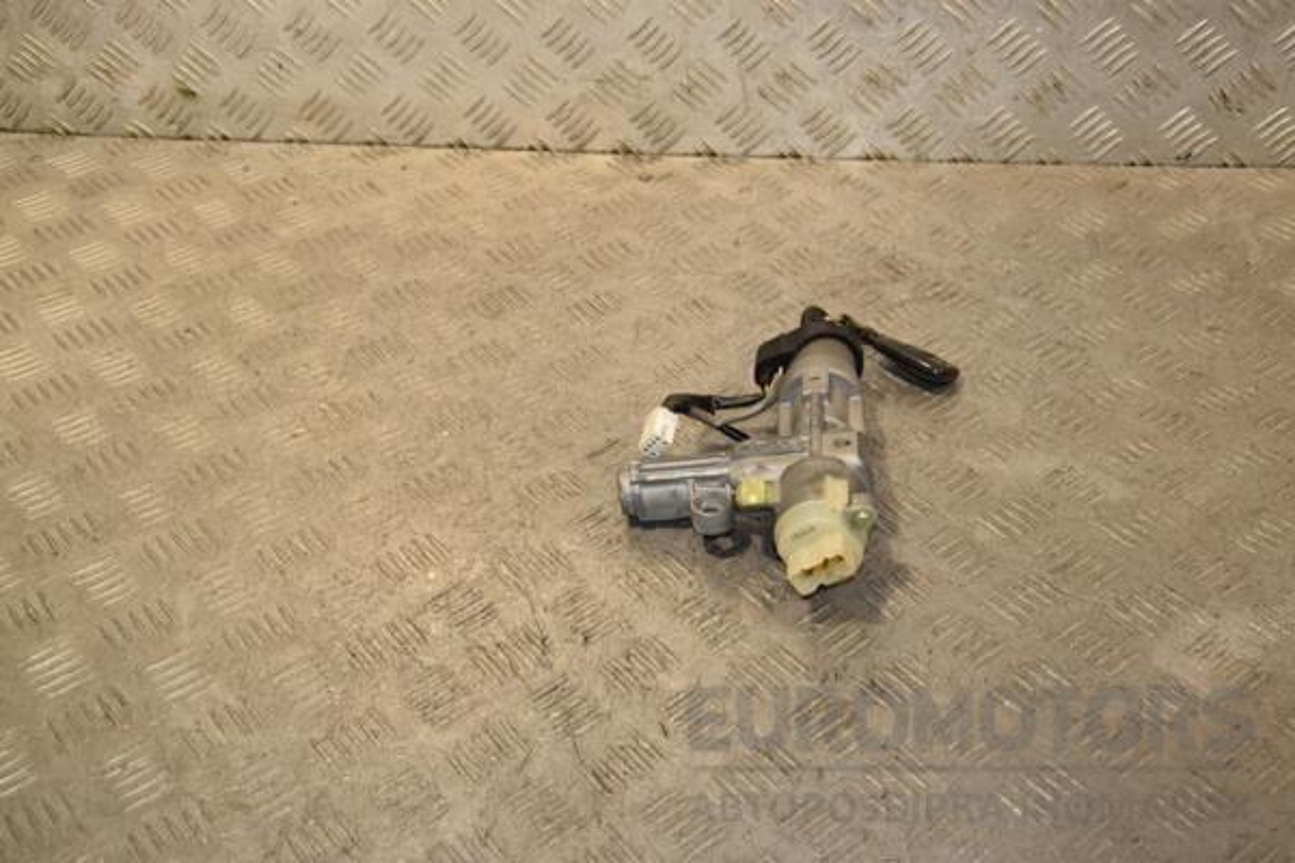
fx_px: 1619
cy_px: 432
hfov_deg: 43.6
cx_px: 648
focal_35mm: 45
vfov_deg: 29.9
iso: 800
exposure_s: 1/200
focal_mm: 30
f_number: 6.3
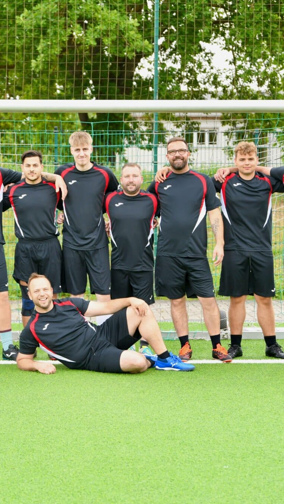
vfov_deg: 30.2
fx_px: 937
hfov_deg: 17.2
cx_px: 80
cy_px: 250
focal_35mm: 70
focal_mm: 44
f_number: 2.8
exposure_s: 1/800
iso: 560
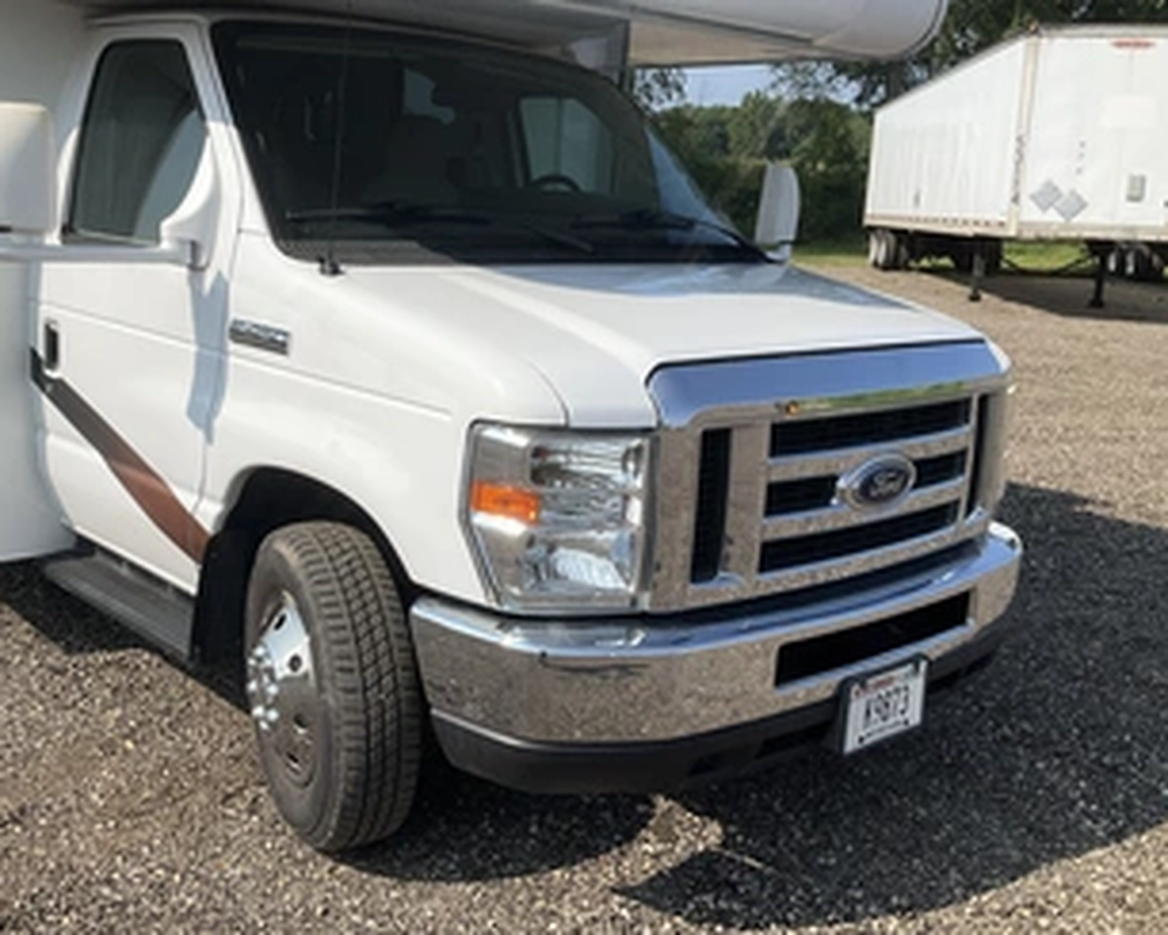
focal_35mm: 37
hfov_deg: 48.4
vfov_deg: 40.1
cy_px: 420
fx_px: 1279
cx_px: 408
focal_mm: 3
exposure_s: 1/2667
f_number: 1.8
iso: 25
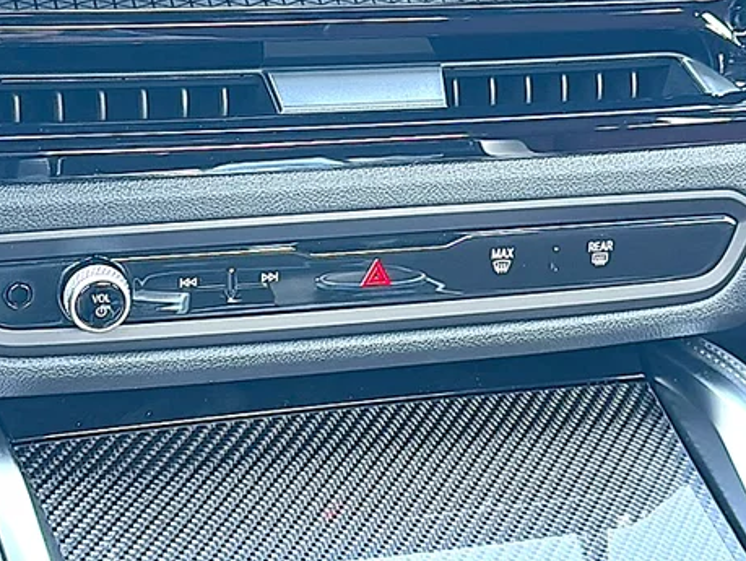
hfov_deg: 30.2
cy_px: 136
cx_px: 340
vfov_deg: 22.7
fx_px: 1380
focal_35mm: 64
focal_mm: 6.86
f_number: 1.78
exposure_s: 1/75
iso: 125
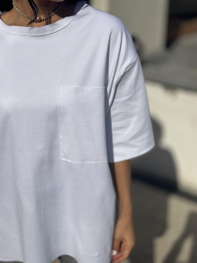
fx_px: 364
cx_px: 98
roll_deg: -1.5
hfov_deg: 30.3
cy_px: 132
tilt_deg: -24.6
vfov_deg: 39.7
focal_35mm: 48
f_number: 1.78
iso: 64
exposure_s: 1/18868
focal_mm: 6.86
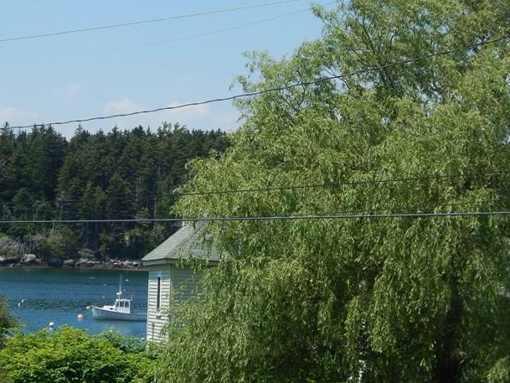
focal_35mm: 116
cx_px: 192
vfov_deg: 12.8
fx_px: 1709
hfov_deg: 16.9
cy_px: 222
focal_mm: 12.3
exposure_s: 1/1000
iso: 125
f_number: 4.1
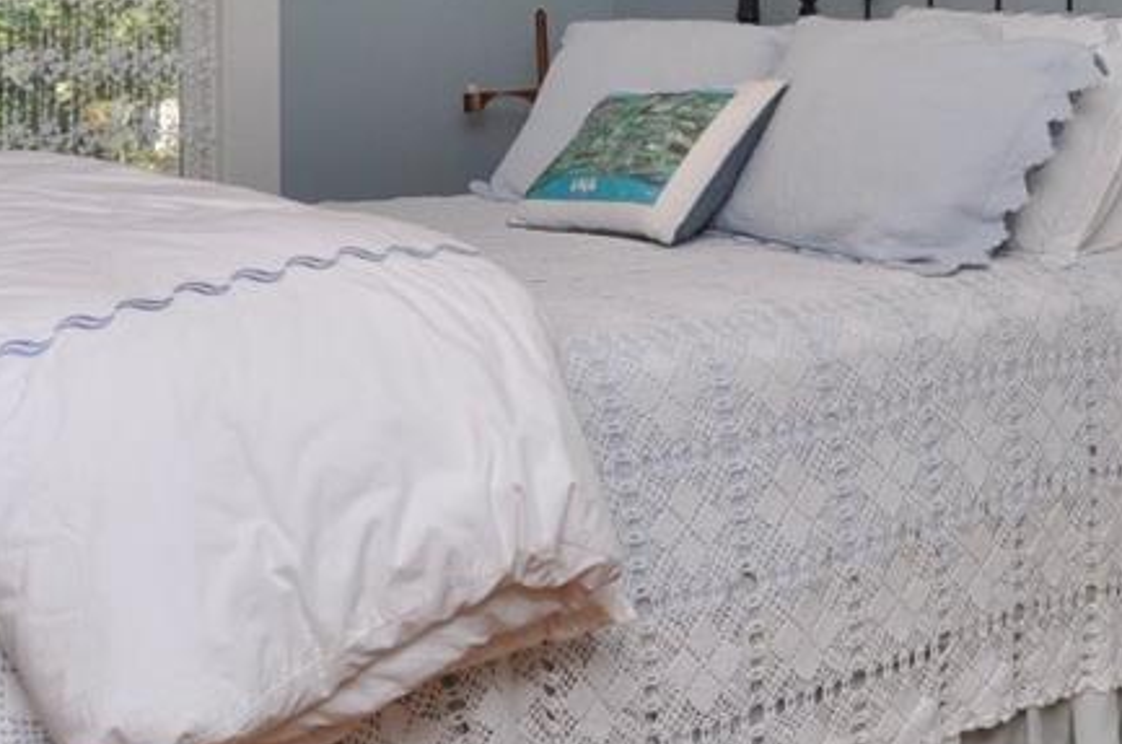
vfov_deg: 25.1
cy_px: 71
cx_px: 728
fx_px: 1618
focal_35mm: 52
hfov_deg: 37.9
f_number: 5.6
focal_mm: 10
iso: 200
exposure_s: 1/60
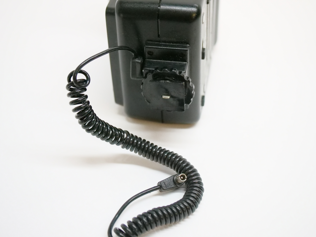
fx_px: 548
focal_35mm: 60
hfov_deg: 32.2
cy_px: 118
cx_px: 158
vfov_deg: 24.4
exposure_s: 1/250
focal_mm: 30
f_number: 4
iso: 6400
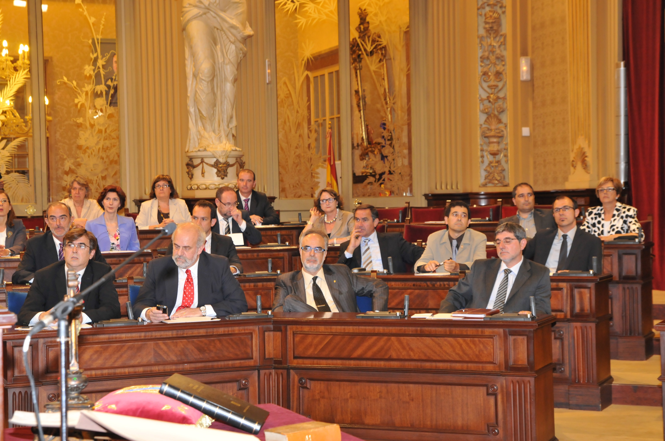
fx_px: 1384
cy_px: 220
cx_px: 332
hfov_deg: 27.0
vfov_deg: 18.1
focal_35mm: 75
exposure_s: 1/50
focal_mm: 50
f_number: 5
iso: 800
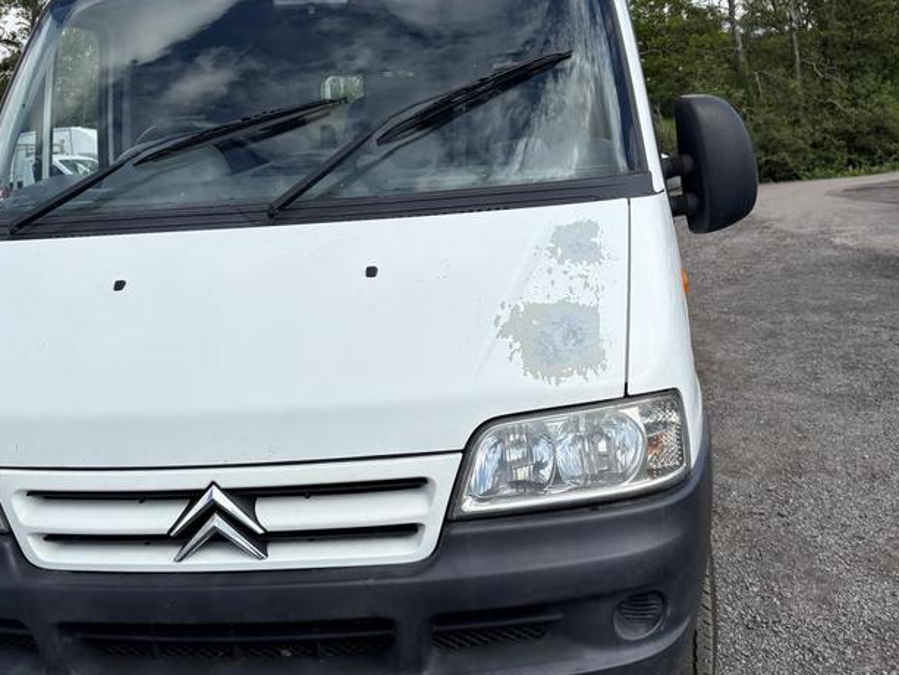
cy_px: 339
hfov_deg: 48.9
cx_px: 414
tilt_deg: -5.9
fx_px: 987
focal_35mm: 38
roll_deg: +1.0
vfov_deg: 37.7
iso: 50
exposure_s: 1/4608
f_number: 1.6
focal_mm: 5.96
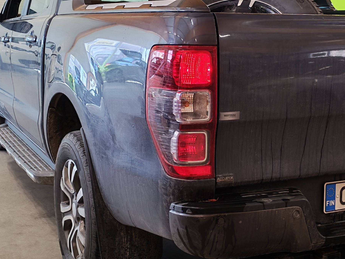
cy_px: 137
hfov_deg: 31.6
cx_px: 208
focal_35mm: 61
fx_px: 608
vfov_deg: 24.0
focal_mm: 6.12
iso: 640
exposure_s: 1/100
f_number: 1.9
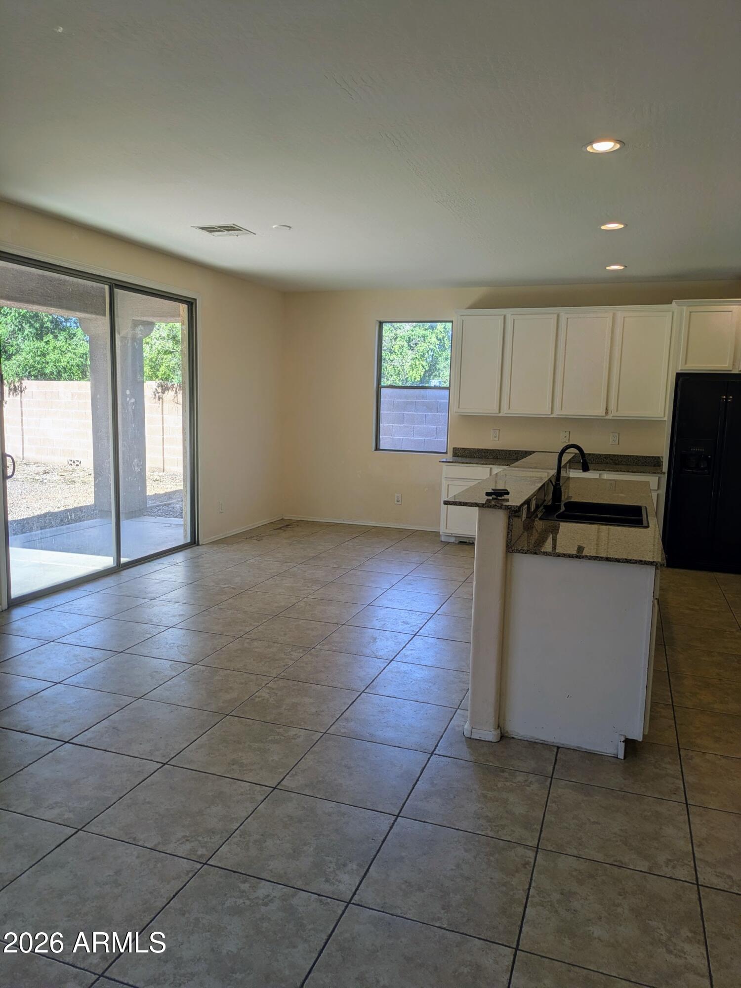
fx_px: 714
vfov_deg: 69.4
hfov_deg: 54.9
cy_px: 494
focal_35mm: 25
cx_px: 370
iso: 50
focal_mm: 5.43
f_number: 1.89
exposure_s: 1/421
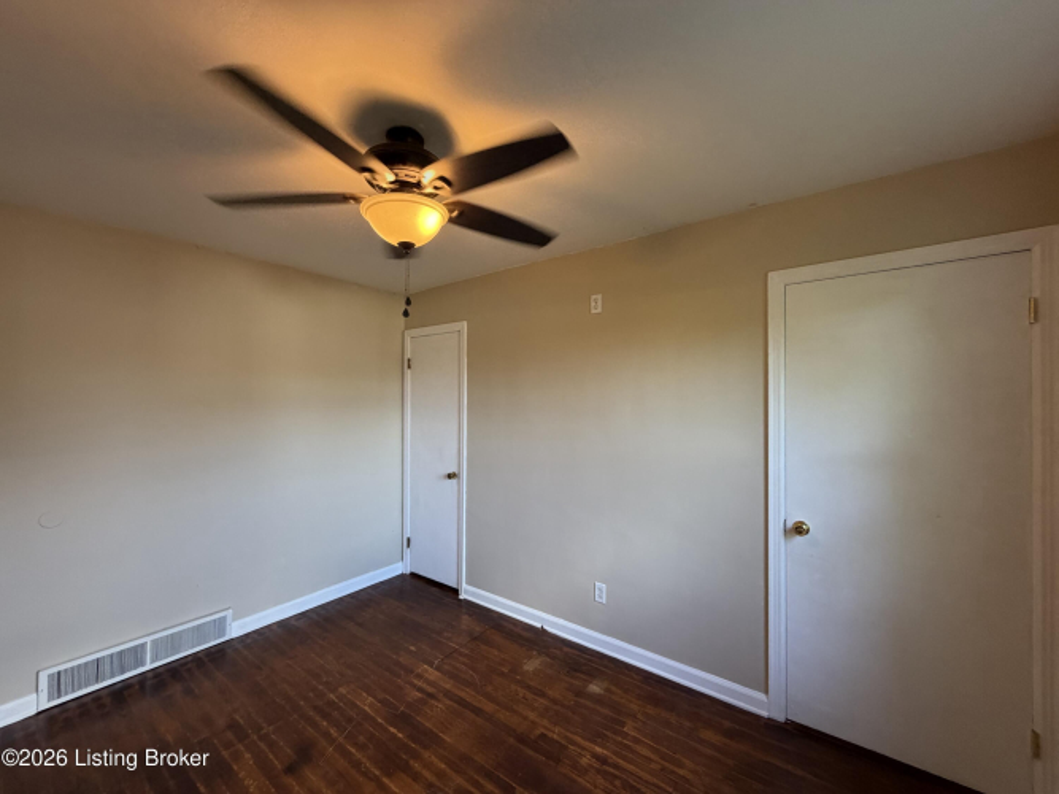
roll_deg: +0.6
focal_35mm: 14
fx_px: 428
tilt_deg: +1.1
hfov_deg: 102.1
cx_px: 530
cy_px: 397
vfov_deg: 85.7
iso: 320
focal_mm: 2.22
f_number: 2.2
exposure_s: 1/120
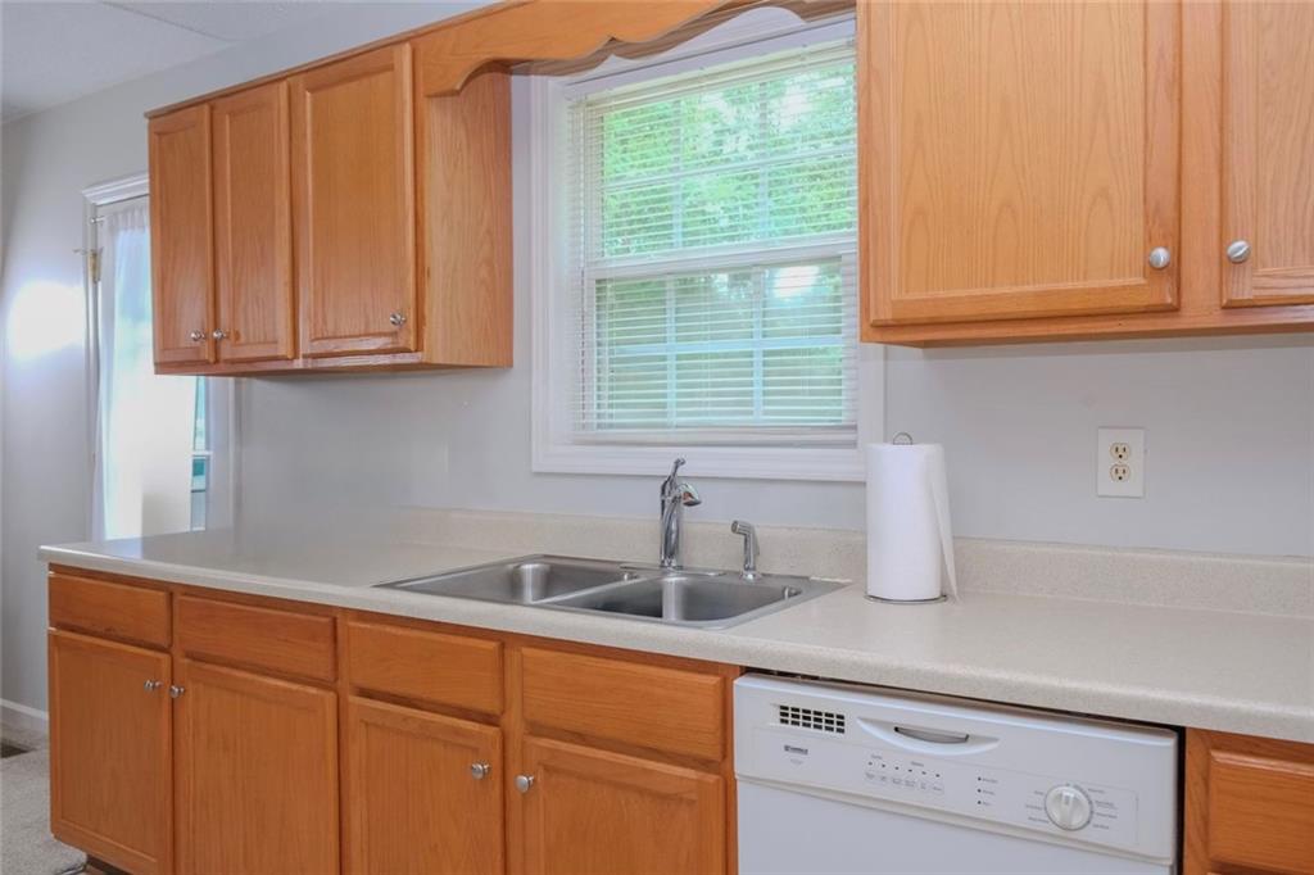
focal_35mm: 27
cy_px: 438
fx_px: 985
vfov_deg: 47.9
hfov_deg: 67.4
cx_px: 657
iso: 1600
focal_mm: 18
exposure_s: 1/100
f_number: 4.5
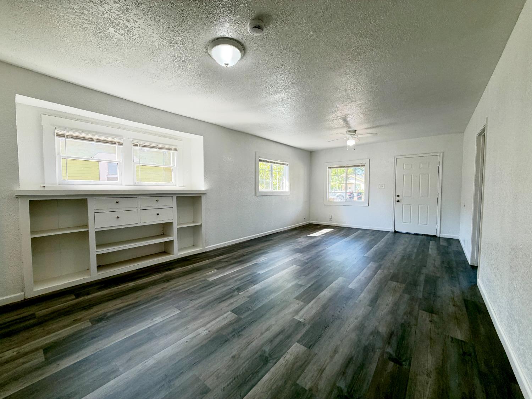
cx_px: 266
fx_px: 215
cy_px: 200
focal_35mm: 14
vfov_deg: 85.7
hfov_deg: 102.1
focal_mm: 2.22
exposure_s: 1/120
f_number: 2.2
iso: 64
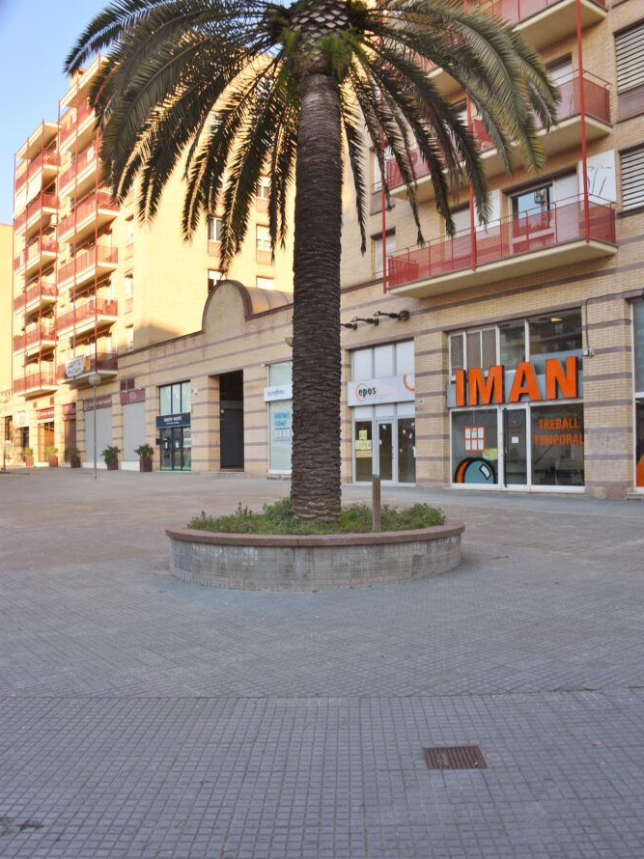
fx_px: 769
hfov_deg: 45.4
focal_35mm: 31
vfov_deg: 58.3
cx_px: 325
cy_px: 459
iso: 100
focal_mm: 28
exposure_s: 1/50
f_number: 10
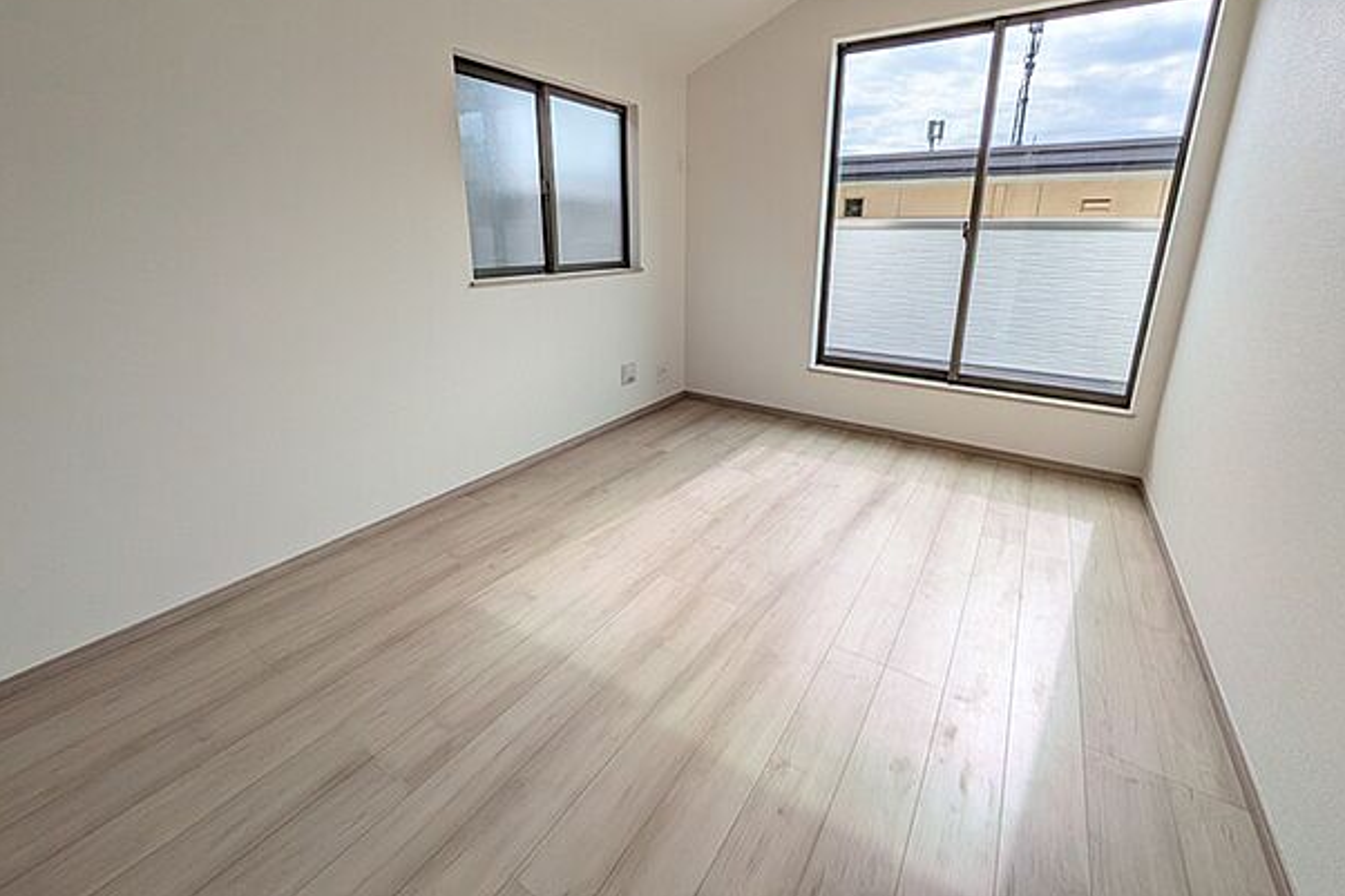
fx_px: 560
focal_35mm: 15
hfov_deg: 100.4
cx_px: 688
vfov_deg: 76.8
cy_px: 379
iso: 50
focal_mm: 1.83
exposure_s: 1/1355
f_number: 2.2
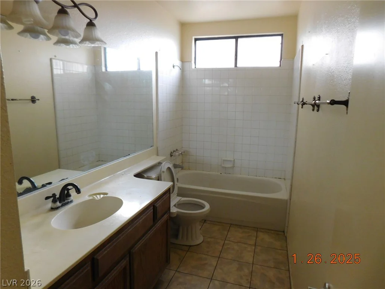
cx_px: 192
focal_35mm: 23
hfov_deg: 73.9
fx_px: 256
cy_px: 144
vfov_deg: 58.9
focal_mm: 4
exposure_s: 1/30
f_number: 3
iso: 320
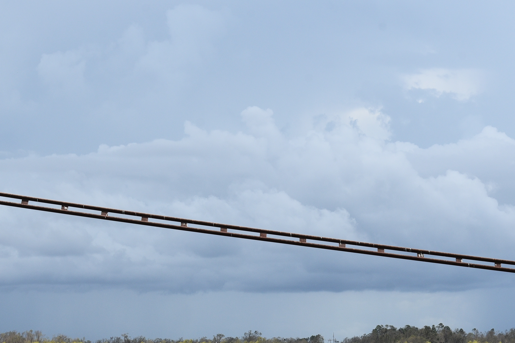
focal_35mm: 106
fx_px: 1516
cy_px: 351
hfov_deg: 19.3
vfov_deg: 12.7
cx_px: 250
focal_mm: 46
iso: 250
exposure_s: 1/500
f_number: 11
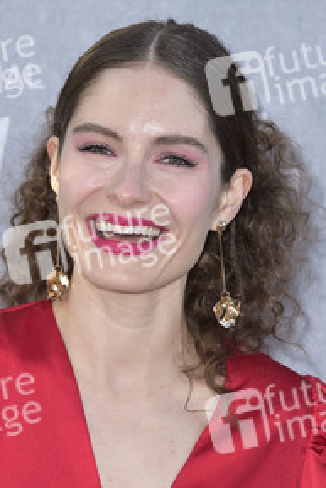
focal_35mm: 235
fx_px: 3188
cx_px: 139
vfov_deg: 8.7
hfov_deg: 5.9
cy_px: 329
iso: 320
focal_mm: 170
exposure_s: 1/250
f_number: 6.3
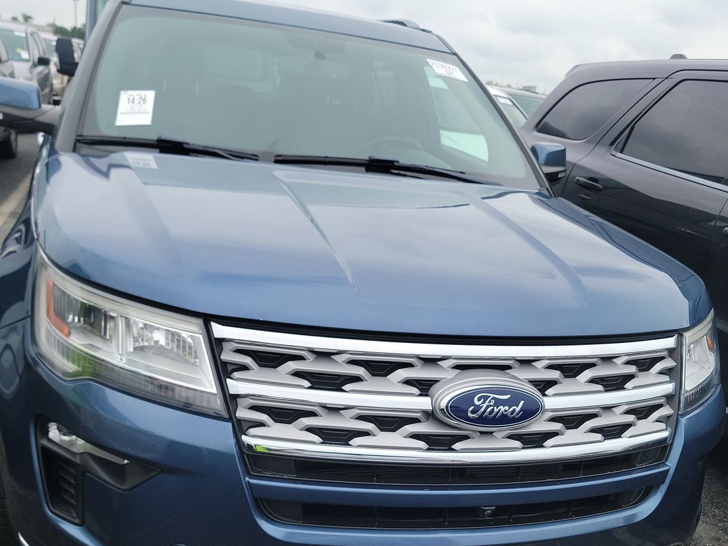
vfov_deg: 40.1
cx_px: 343
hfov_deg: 52.6
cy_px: 373
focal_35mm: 35
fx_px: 736
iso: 50
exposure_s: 1/486
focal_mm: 6.7
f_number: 1.8
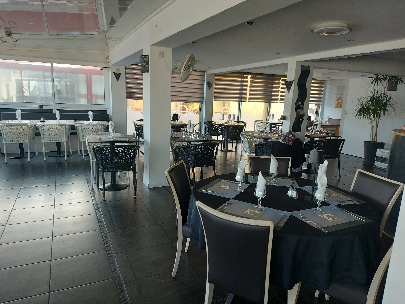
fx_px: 281
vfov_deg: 56.8
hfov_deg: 71.6
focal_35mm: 24
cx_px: 202
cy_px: 152
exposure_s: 1/50
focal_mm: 5.23
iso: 32
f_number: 1.8
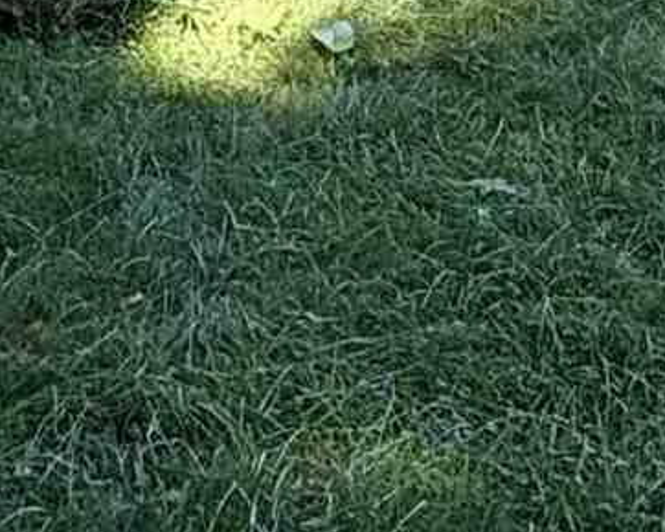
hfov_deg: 16.6
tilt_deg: +5.9
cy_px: -715
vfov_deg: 11.3
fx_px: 2284
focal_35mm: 116
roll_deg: +0.8
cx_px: 380
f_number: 2.2
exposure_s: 1/267
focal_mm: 2.22
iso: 40
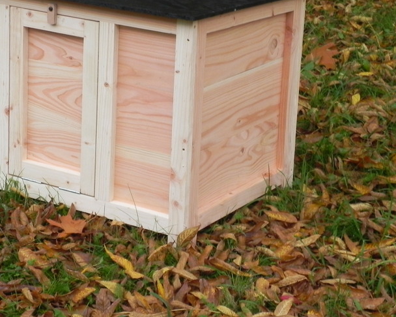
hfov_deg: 18.0
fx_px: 1242
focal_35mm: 106
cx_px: 112
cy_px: 123
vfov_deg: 14.5
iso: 160
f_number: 8
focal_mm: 11.8
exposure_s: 1/50
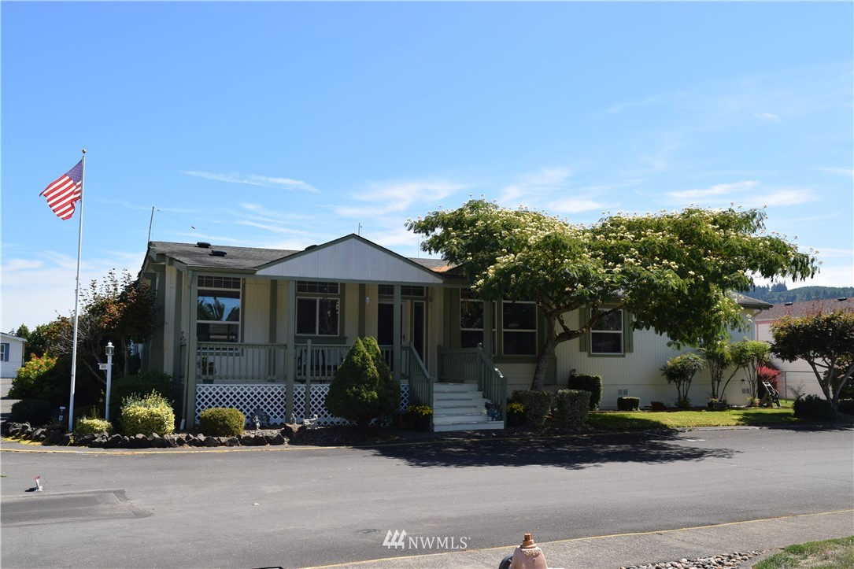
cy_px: 284
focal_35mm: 36
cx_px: 427
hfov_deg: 53.1
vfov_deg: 36.9
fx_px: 854
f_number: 9
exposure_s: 1/200
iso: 100
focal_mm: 24
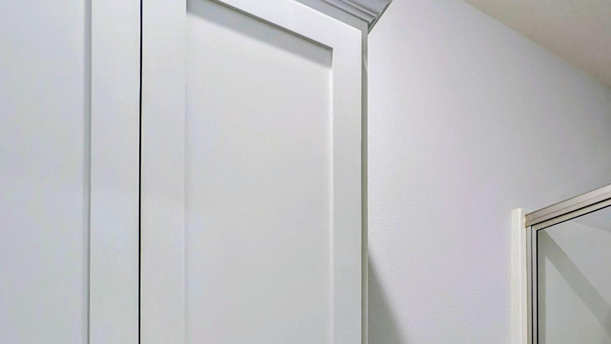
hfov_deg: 66.3
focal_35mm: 26
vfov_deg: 38.0
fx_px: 421
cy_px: 365
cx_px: 475
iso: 141
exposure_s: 1/24
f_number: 1.95
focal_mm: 2.23
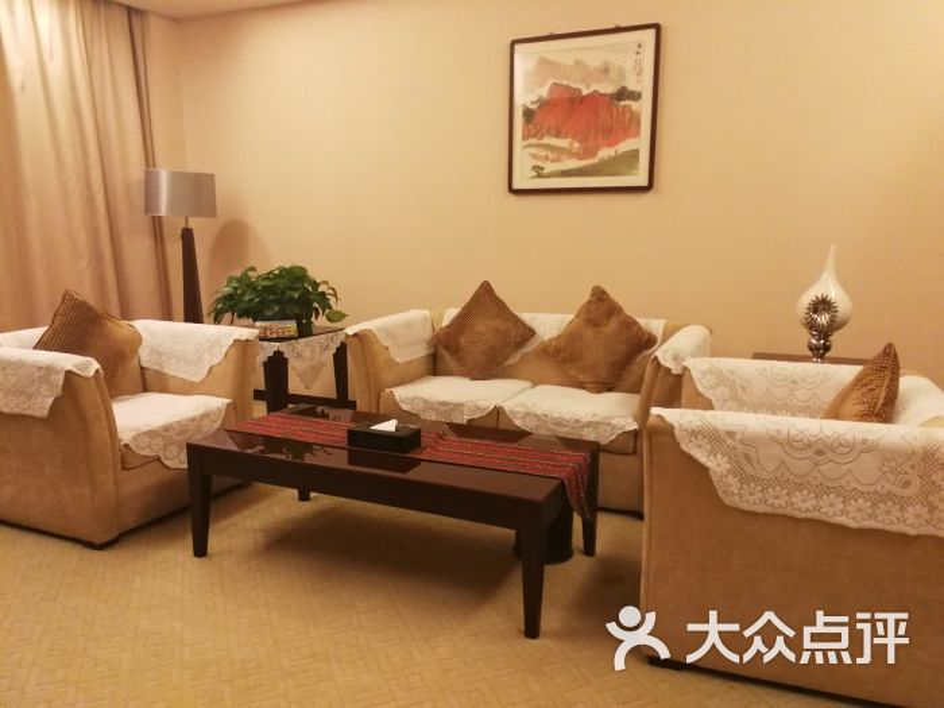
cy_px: 354
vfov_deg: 51.4
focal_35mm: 27
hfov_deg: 65.3
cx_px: 472
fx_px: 736
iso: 400
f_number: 2.2
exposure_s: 1/25
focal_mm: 3.95
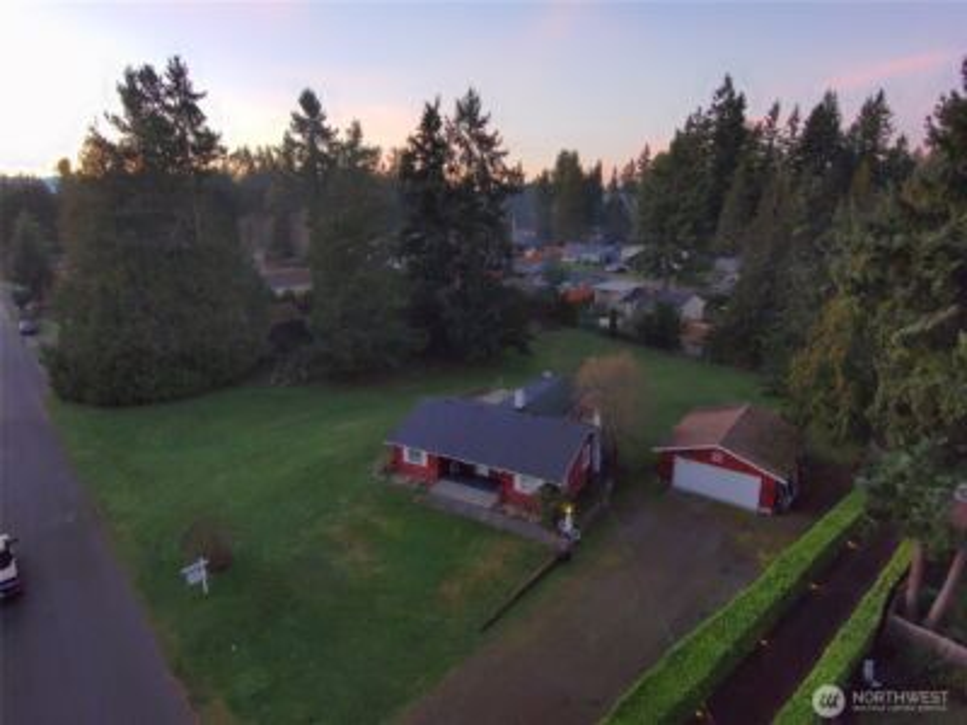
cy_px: 362
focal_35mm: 21
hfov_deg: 79.0
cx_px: 484
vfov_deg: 63.4
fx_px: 587
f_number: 2.8
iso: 868
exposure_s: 1/120
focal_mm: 3.7
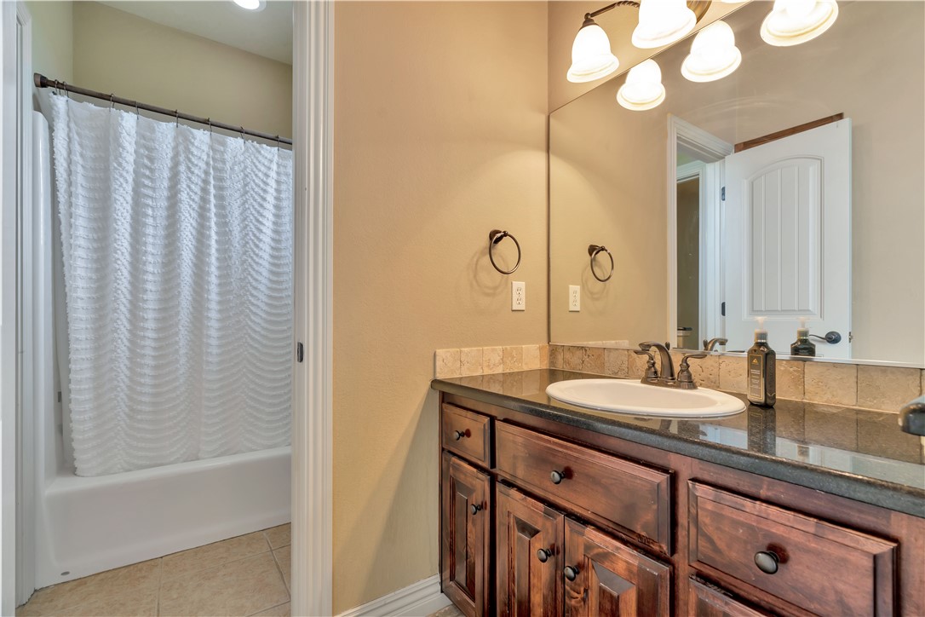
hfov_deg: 96.7
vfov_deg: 73.7
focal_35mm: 16
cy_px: 308
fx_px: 411
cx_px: 462
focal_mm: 16
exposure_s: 1/2.5
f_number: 7.1
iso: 100
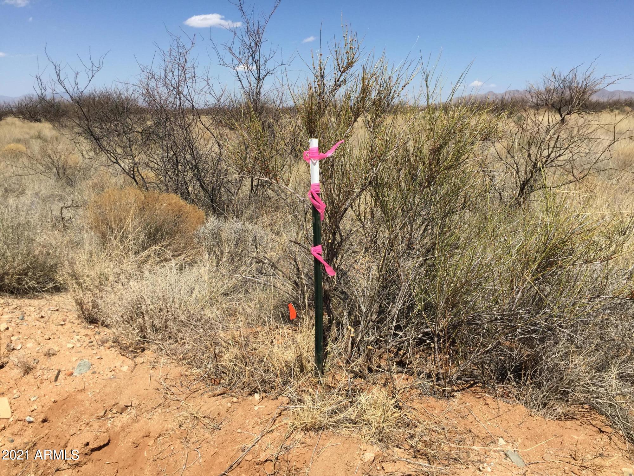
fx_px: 531
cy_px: 238
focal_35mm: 29
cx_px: 317
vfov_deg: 48.2
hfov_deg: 61.7
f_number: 2.2
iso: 32
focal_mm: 4.15
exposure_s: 1/2639
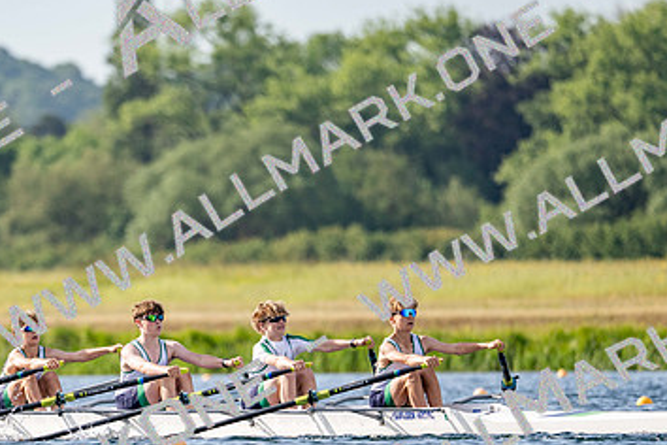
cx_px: 220
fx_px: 12135
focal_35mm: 655
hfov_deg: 3.1
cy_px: 354
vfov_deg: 2.1
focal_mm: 400
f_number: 4.5
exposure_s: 1/2500
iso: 400
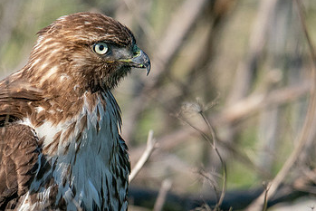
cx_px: 118
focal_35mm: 1867
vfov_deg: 0.7
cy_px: 117
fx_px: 16394
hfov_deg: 1.1
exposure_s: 1/1600
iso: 800
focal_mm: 460
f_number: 6.3
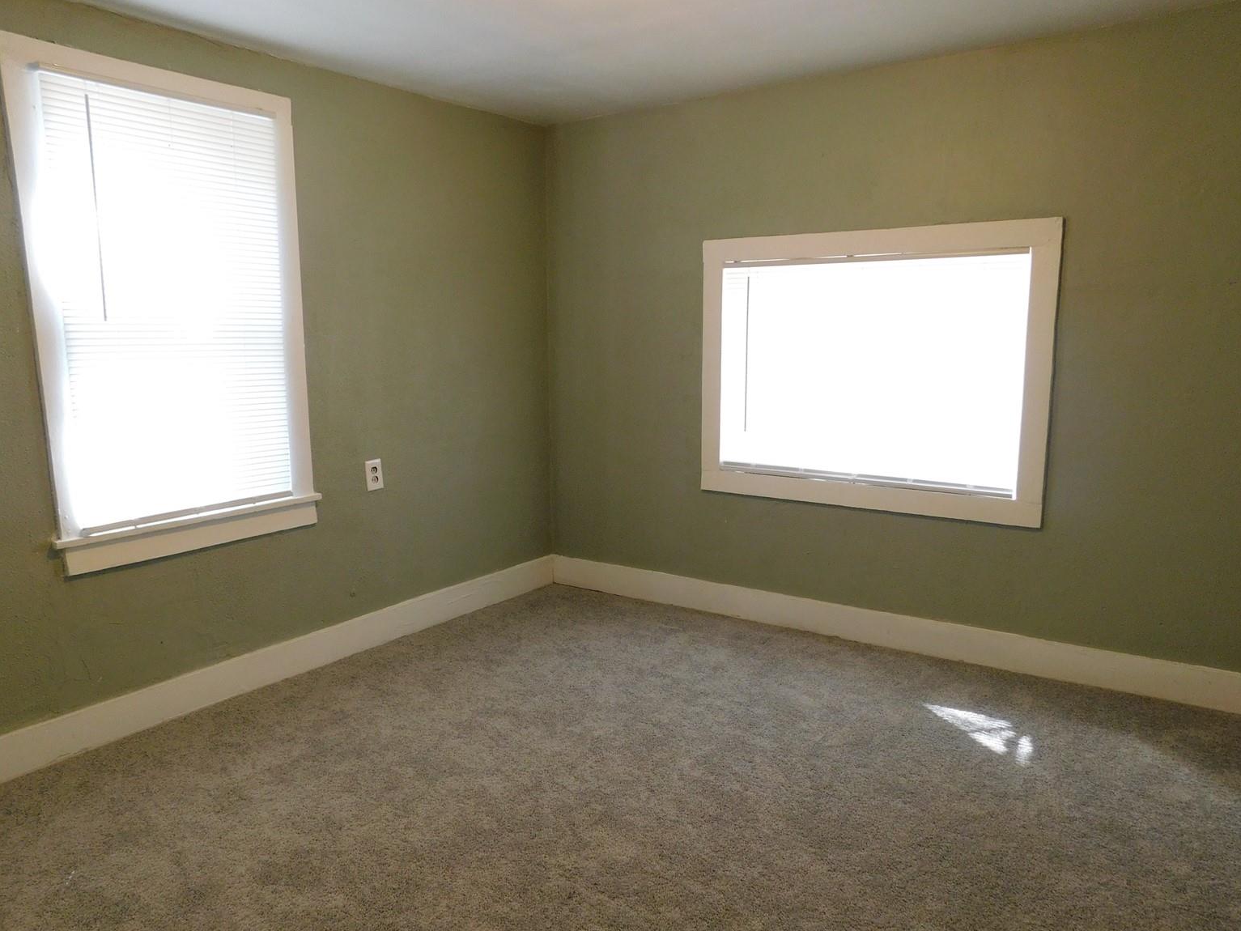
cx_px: 608
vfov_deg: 56.8
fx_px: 860
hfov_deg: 71.6
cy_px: 471
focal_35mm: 24
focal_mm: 4
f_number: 3
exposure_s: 1/30
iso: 250
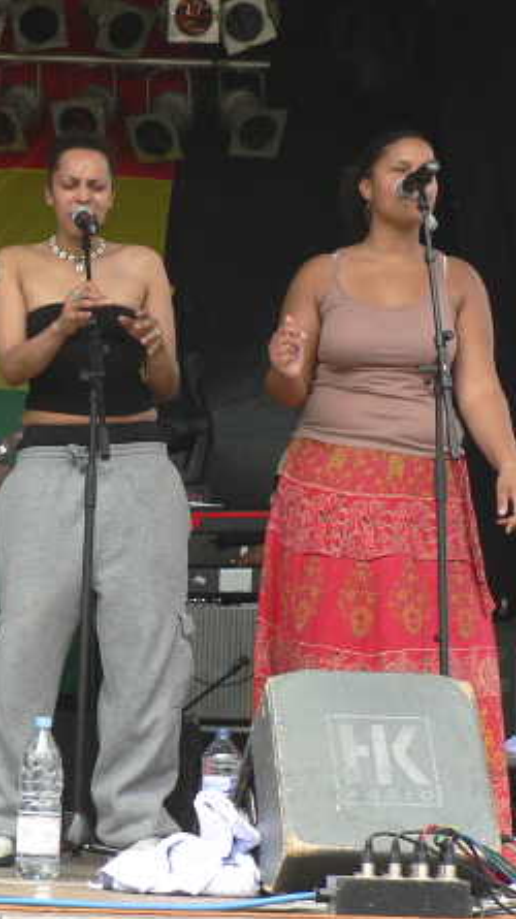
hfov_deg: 12.7
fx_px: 2289
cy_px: 463
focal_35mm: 94
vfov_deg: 22.7
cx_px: -19
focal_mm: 11
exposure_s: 1/320
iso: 64
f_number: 4
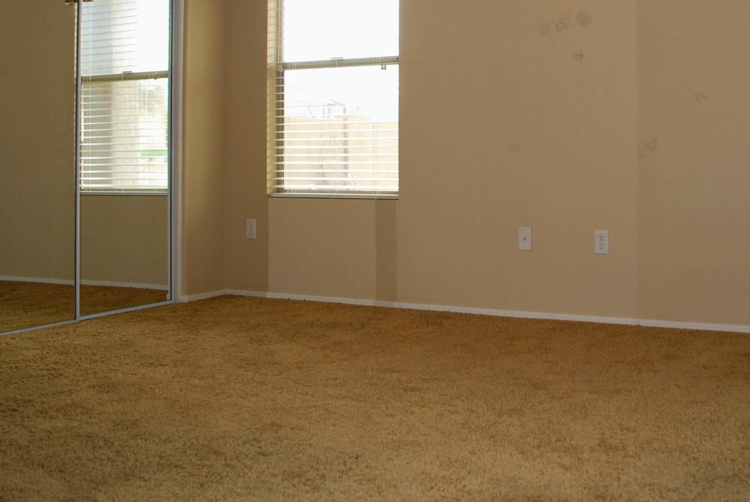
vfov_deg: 29.8
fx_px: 918
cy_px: 97
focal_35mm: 44
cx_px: 532
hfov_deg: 43.5
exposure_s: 1/100
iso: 200
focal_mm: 18
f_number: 3.5
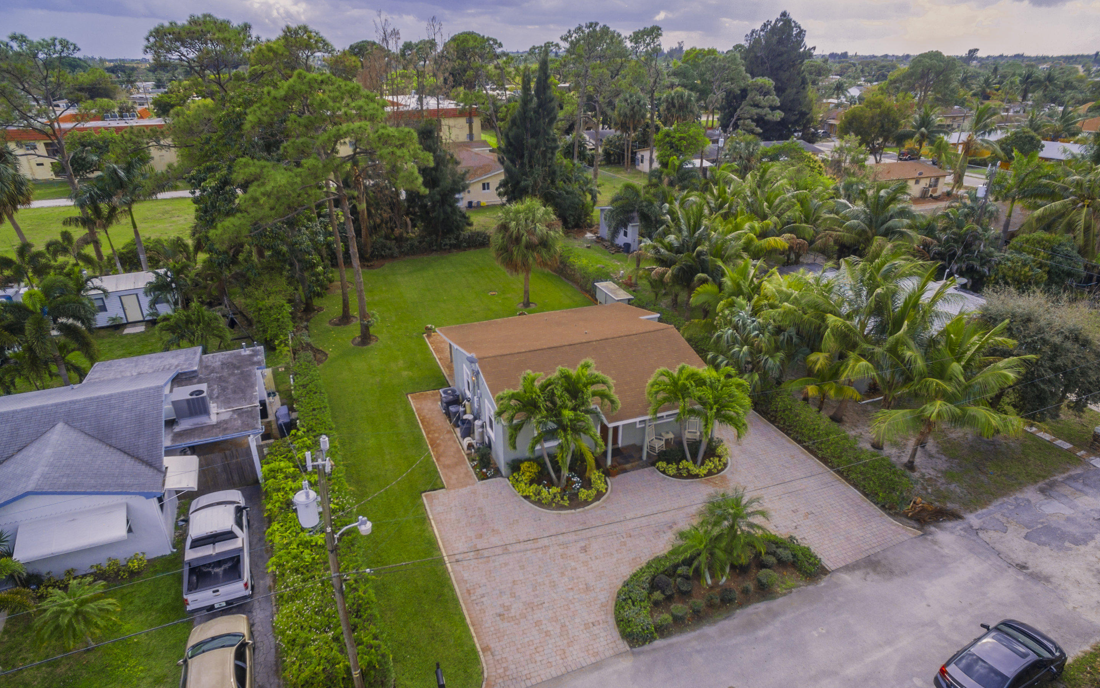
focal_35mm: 22
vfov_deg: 54.9
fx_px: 660
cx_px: 565
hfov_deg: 79.6
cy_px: 379
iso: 100
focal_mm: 3.61
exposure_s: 1/300
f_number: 2.8
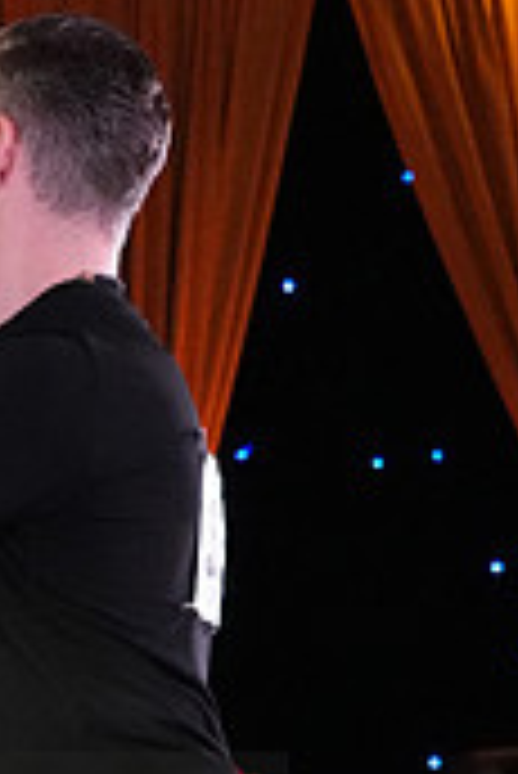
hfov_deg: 5.6
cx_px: -331
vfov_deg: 8.4
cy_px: 904
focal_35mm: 243
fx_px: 5234
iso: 8000
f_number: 5.6
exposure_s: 1/400
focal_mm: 48
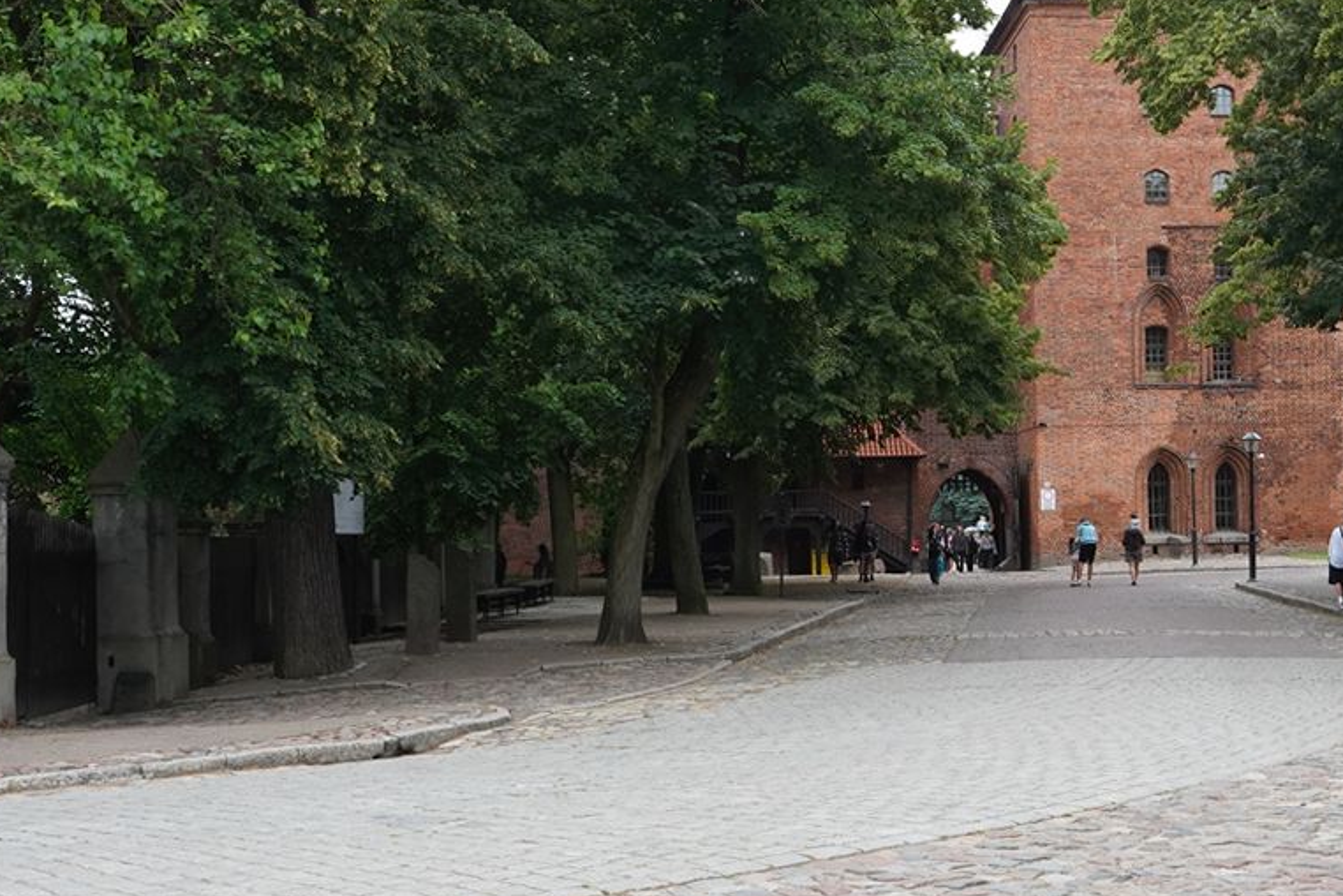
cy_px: 402
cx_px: 1033
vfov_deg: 21.6
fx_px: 2350
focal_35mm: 63
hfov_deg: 31.2
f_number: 13
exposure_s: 1/100
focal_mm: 24
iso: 800
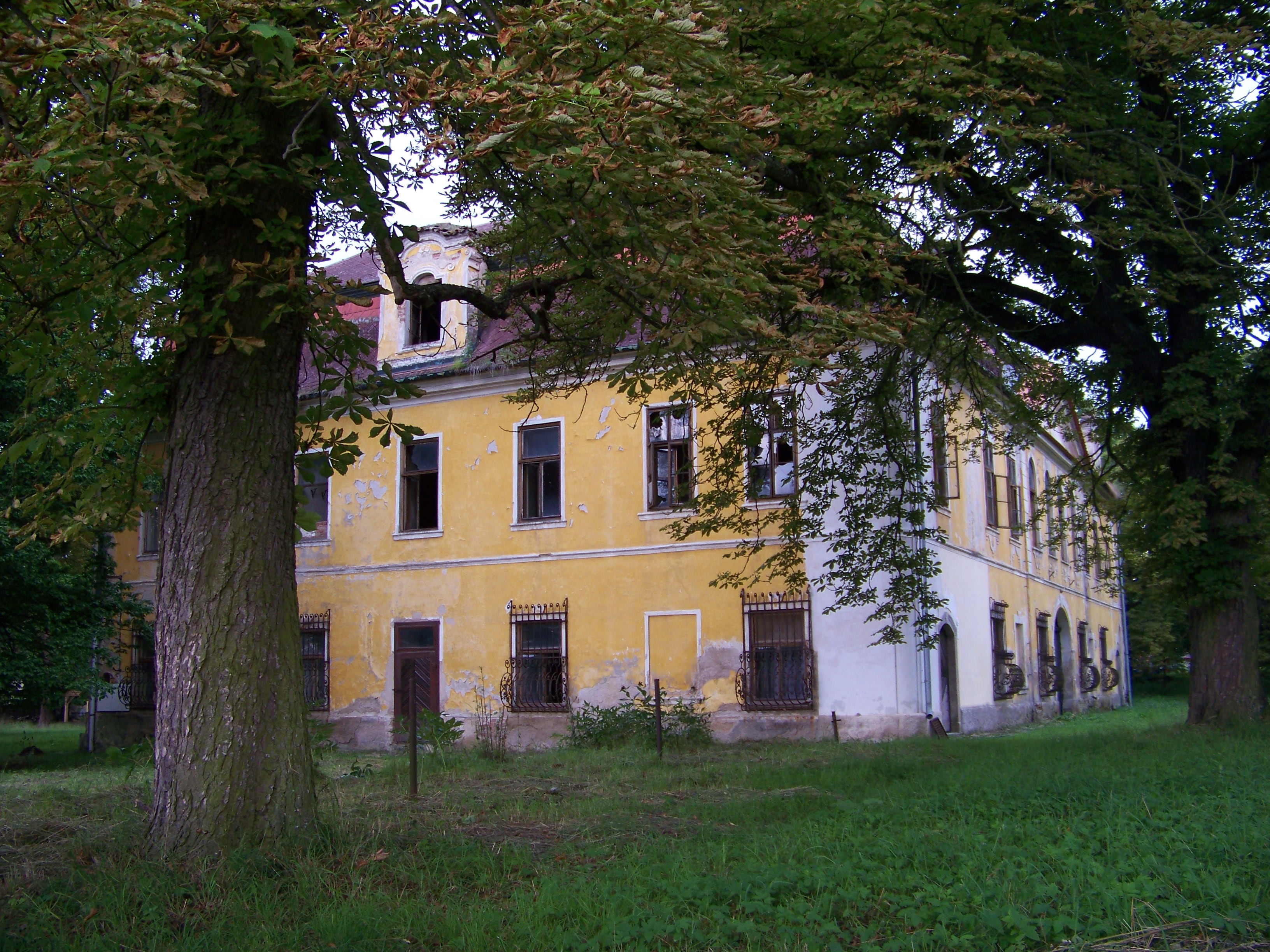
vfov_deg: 39.7
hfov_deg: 51.4
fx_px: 1321
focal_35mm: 36
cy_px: 476
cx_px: 635
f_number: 2.8
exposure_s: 1/40
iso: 64
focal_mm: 5.85
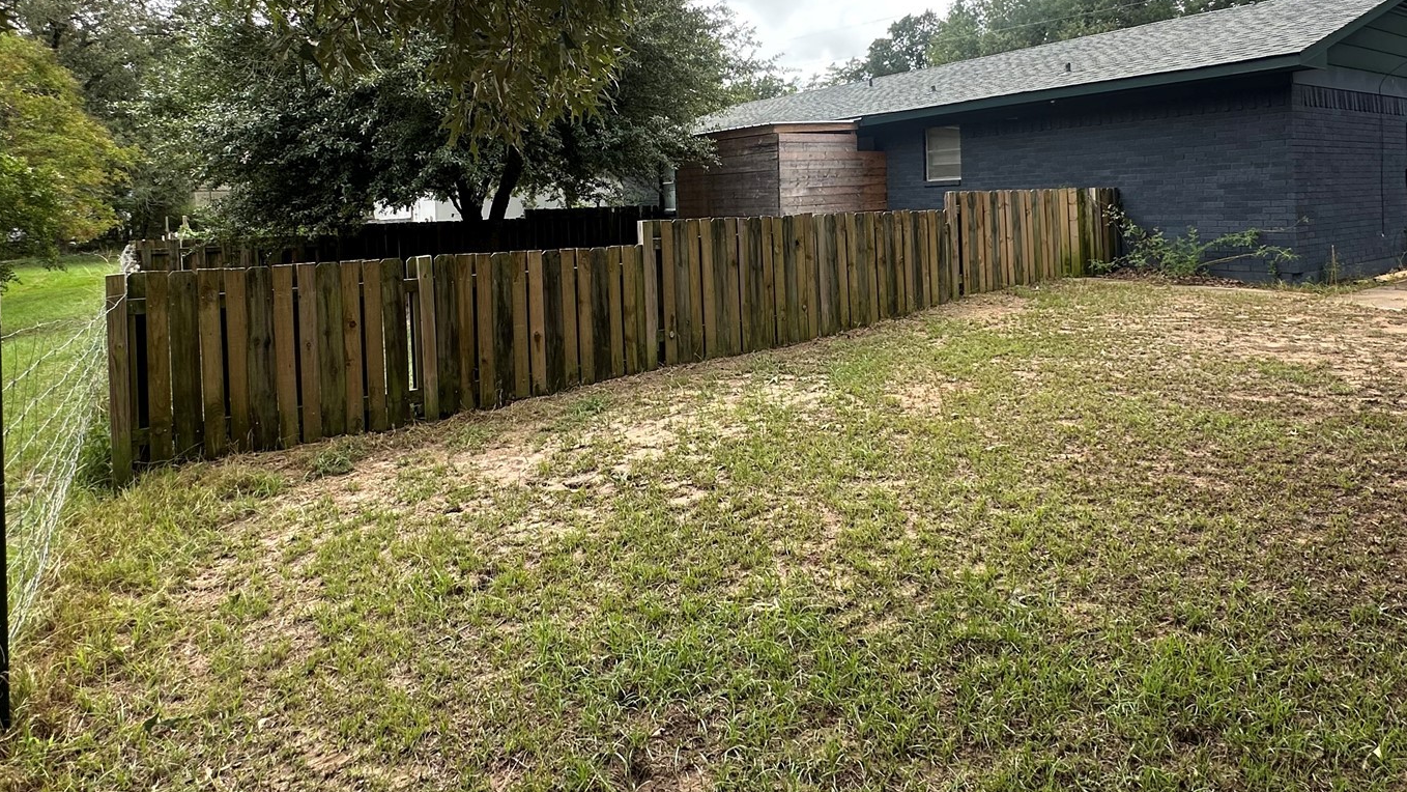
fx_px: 858
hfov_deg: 78.4
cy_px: 205
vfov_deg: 47.8
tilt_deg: -0.5
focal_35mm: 23
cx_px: 785
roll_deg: +0.7
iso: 40
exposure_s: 1/520
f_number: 2.2
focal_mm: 2.22
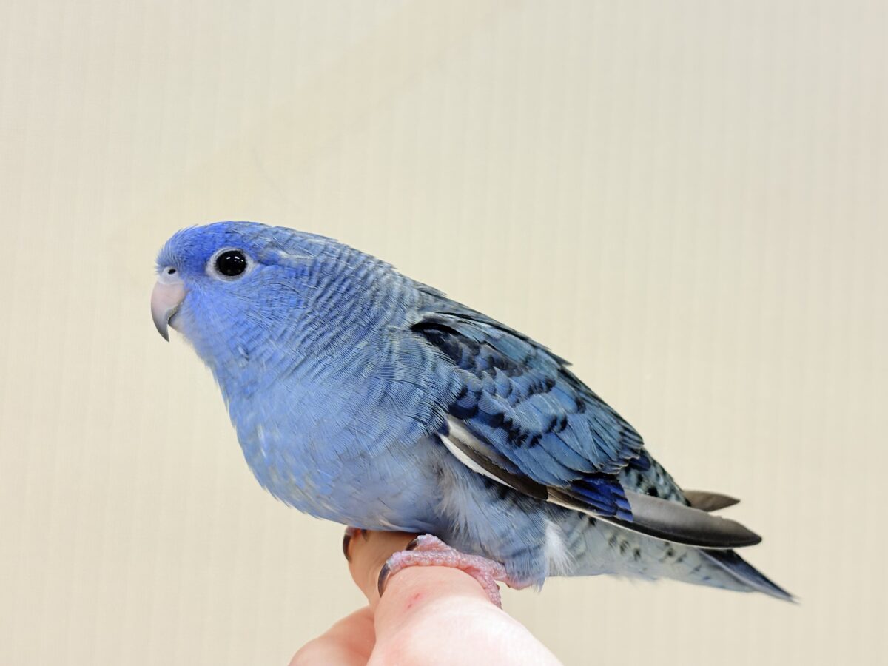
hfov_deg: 36.8
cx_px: 444
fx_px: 1334
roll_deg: -1.7
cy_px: 333
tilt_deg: +6.3
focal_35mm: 52
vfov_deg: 28.0
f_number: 1.6
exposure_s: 1/79
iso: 64
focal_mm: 5.96
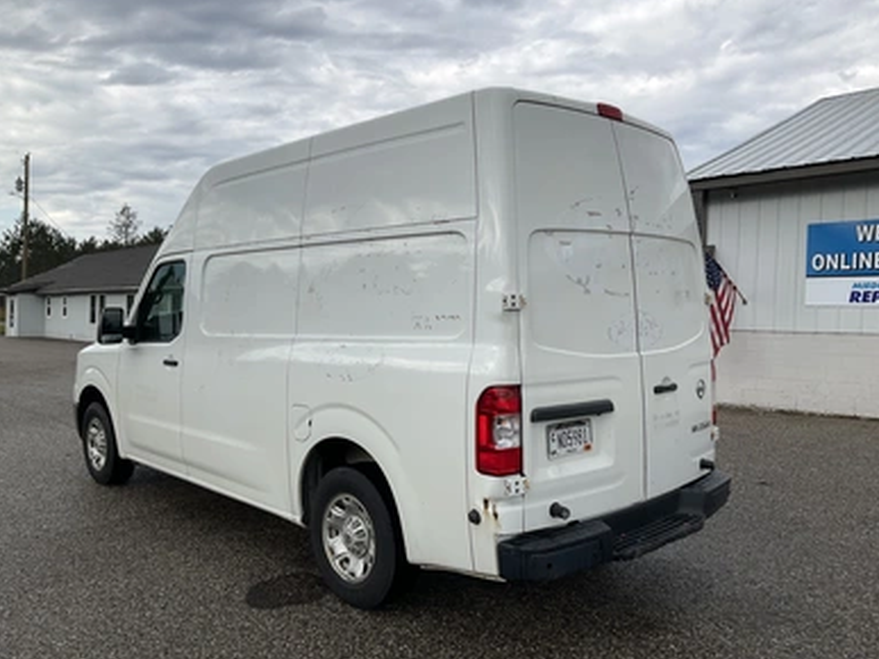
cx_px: 429
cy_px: 334
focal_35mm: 30
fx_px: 762
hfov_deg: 60.0
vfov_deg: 46.8
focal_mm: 3
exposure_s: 1/1221
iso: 25
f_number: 1.8
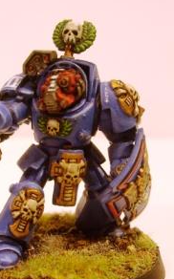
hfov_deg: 22.6
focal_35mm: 57
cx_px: 59
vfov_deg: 35.7
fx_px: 433
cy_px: 156
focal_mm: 5.8
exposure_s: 1/30
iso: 100
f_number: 2.8
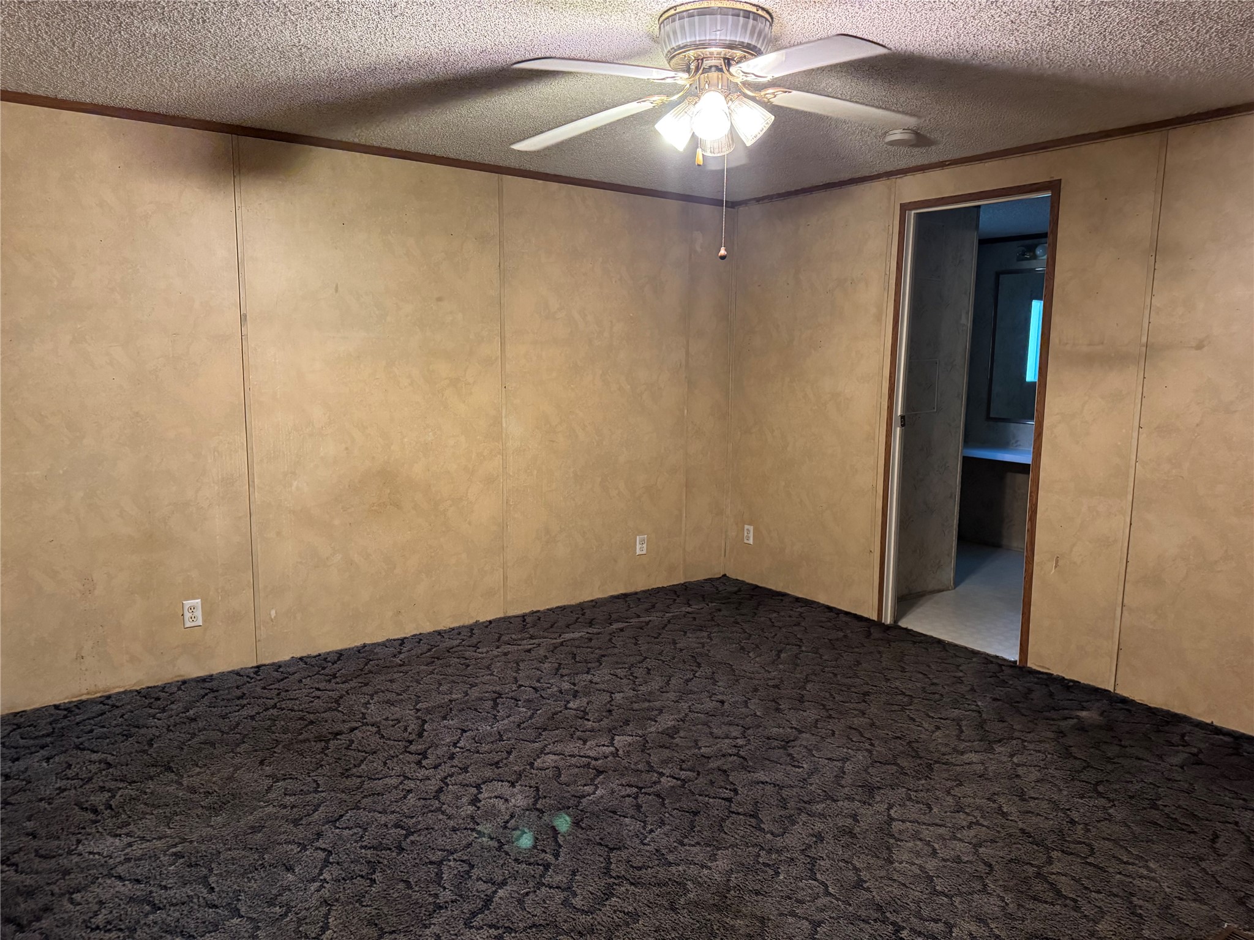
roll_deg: -0.7
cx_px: 627
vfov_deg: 56.8
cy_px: 470
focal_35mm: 24
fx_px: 869
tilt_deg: -7.8
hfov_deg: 71.6
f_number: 1.78
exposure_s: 1/40
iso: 800
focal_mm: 6.76
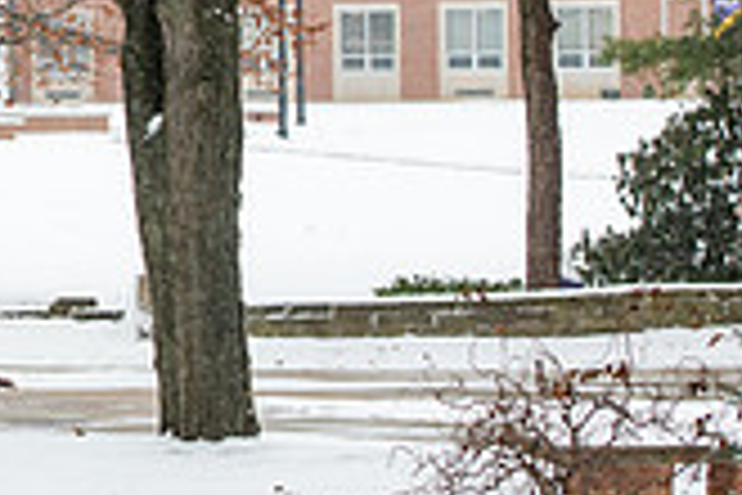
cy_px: -164
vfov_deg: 4.7
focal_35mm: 288
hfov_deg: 7.0
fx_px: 5936
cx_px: -414
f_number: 4.5
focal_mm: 82
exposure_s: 1/250
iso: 400
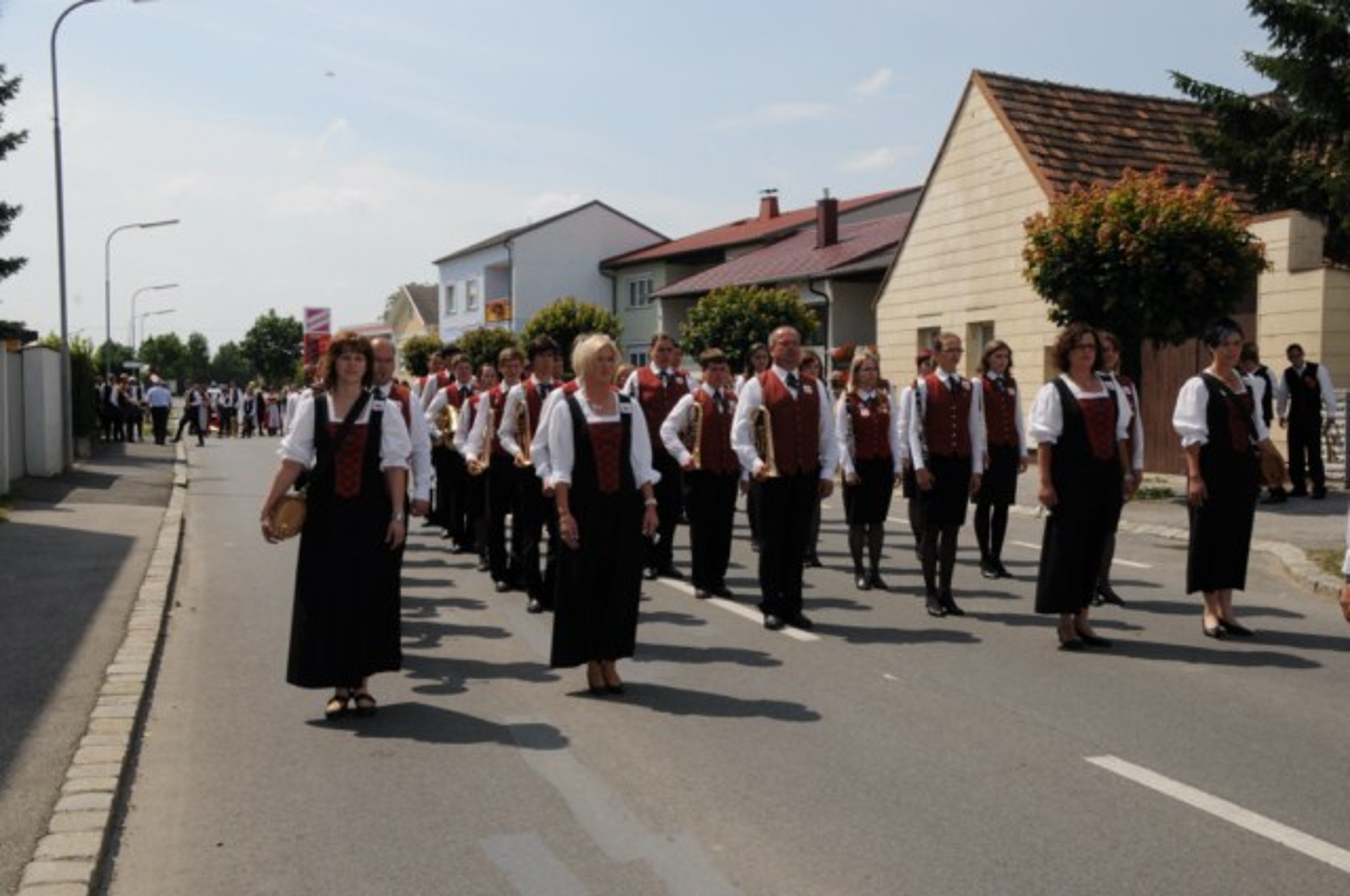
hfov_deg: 51.3
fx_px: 1404
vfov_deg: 35.4
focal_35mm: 38
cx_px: 675
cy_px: 448
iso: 400
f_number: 16
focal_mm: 25
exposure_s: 1/320
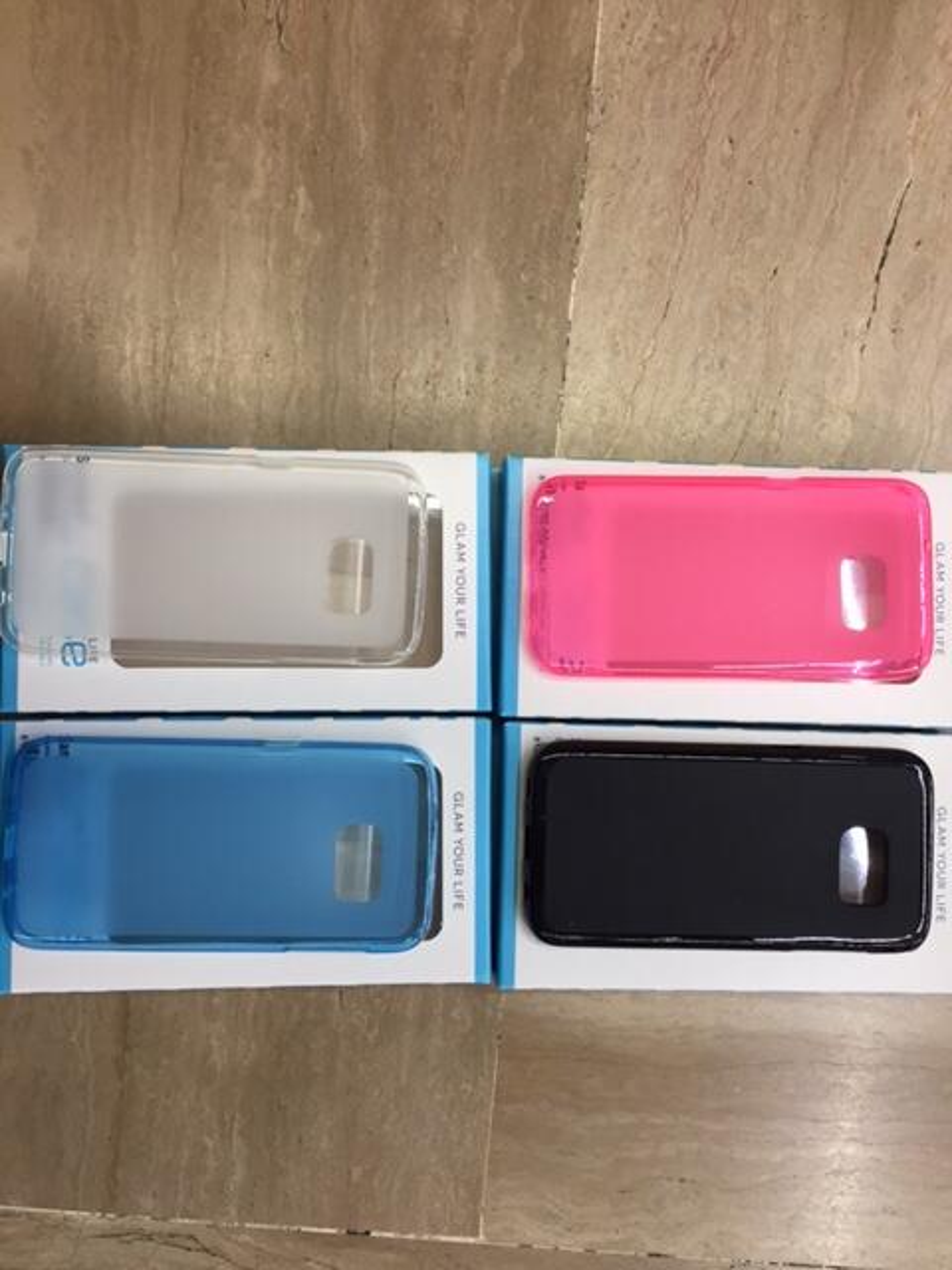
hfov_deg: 48.2
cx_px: 476
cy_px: 635
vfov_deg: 61.7
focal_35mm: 29
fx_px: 1063
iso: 50
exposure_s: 1/33
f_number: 2.2
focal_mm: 4.15
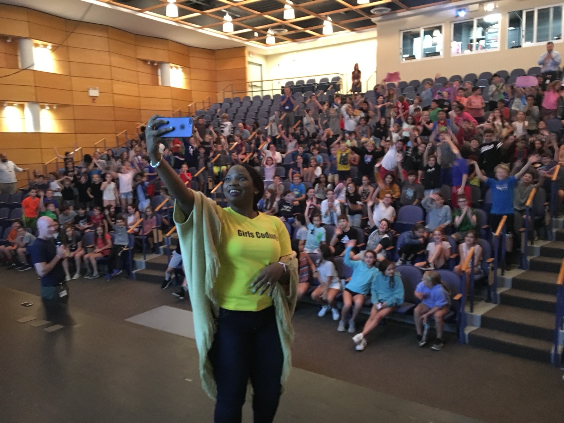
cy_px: 212
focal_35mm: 29
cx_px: 282
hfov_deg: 61.7
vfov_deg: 48.2
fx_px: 472
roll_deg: +1.7
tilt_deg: -8.0
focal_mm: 4.15
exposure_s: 1/15
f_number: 2.2
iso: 500
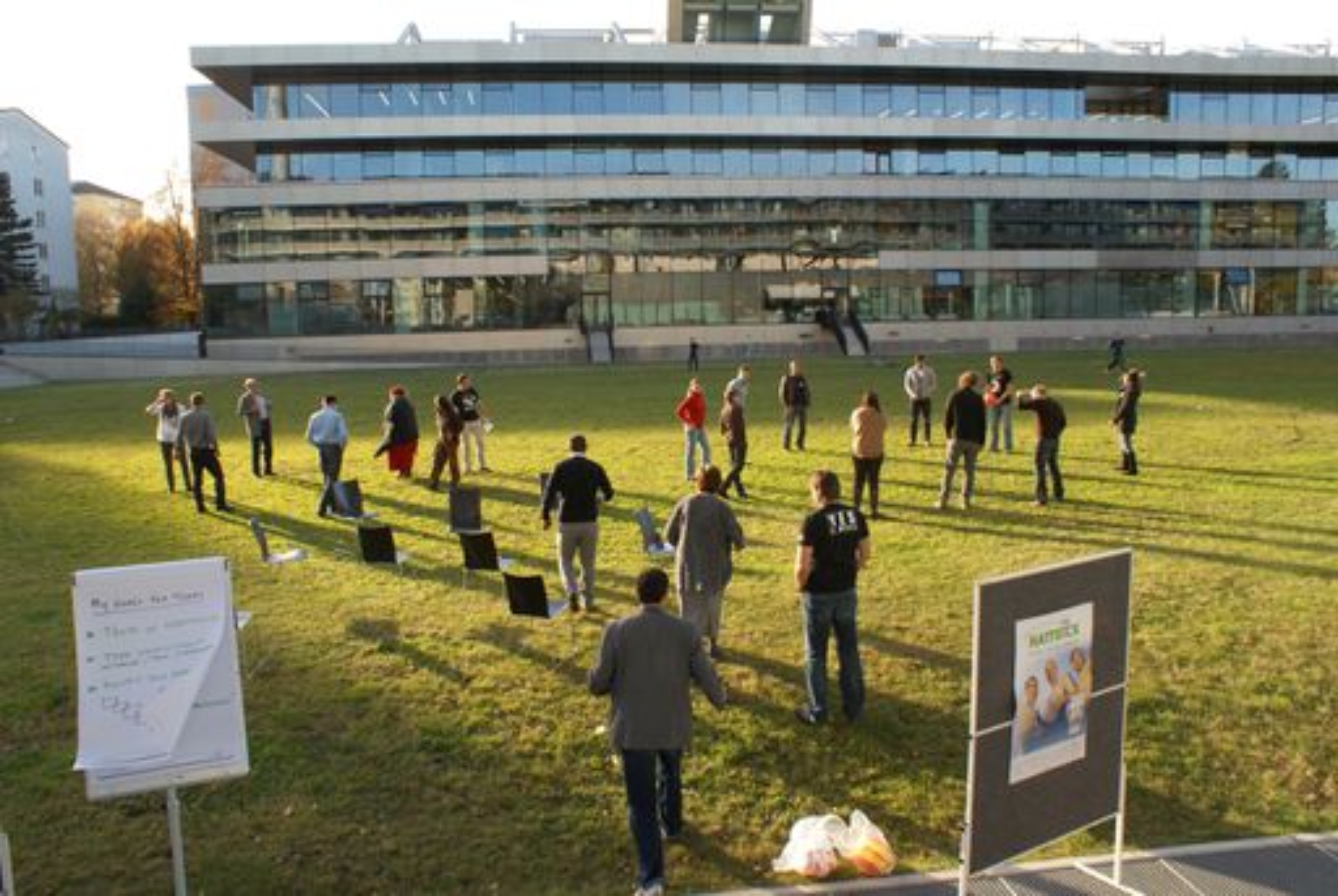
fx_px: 1005
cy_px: 448
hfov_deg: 67.3
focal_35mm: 27
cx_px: 669
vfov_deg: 48.1
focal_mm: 18
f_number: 10
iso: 400
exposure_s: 1/100
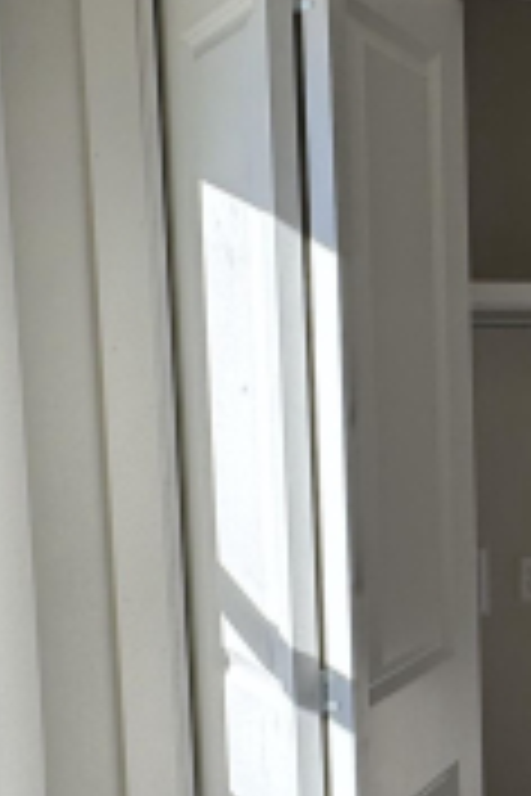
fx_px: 1217
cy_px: 490
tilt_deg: -4.7
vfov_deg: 36.1
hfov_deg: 21.9
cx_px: 709
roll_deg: -0.7
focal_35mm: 55
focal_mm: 2.22
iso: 40
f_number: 2.2
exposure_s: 1/250
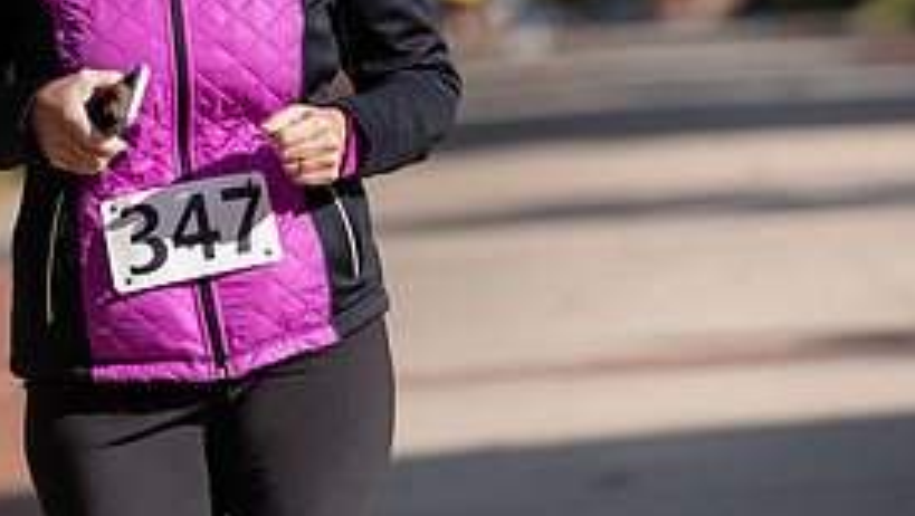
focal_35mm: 445
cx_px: 151
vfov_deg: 2.7
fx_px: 10804
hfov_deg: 4.8
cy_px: -112
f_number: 4.5
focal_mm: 200
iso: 250
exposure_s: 1/800
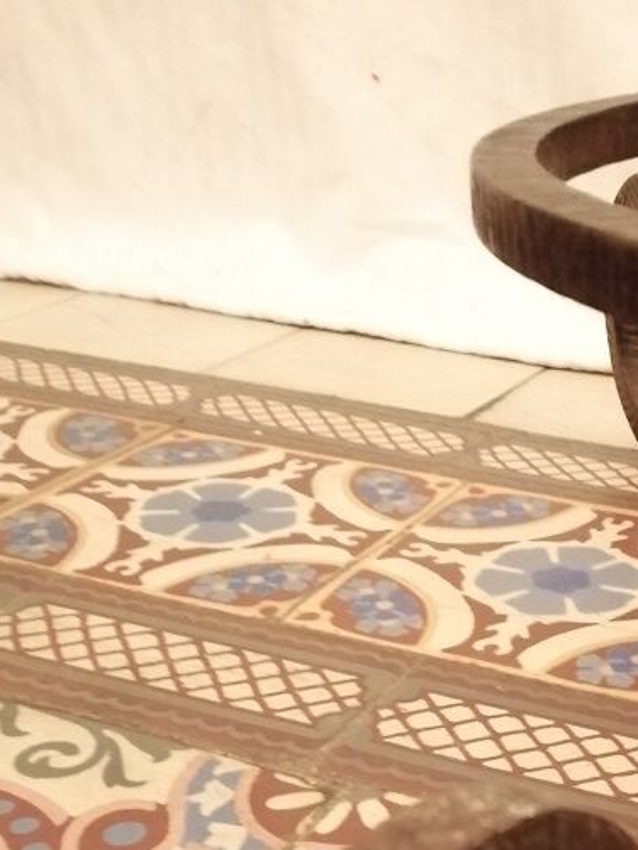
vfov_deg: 33.4
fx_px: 1326
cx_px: 585
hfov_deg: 26.1
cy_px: 791
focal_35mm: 54
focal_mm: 3.62
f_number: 1.8
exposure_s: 1/14.3
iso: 1000
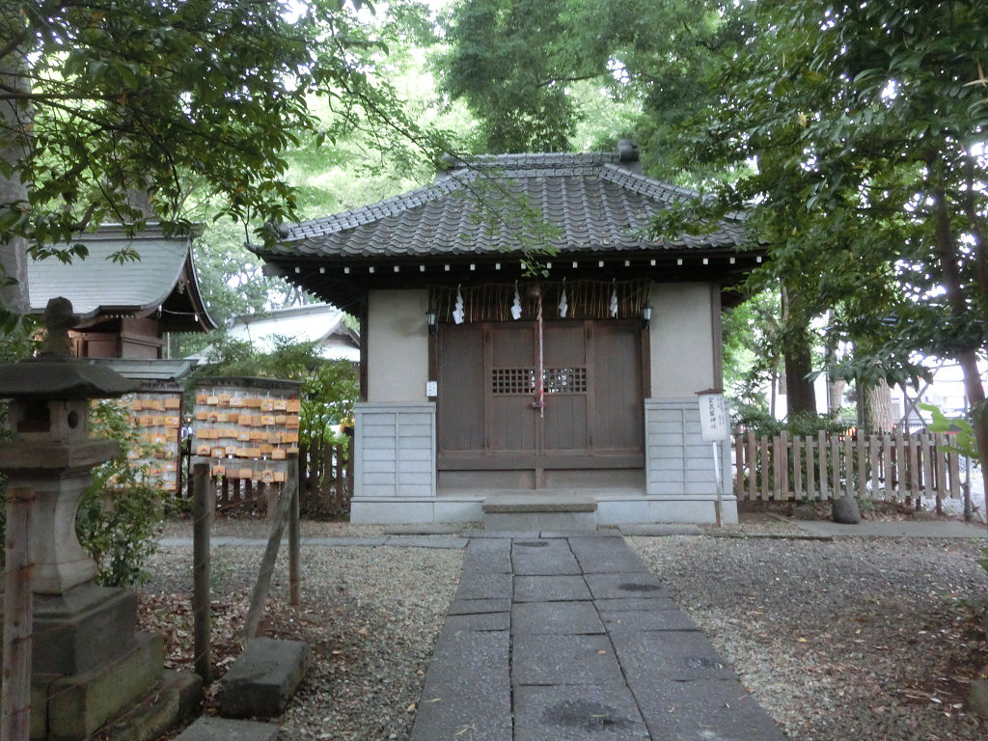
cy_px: 370
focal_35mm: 28
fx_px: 799
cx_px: 494
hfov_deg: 63.4
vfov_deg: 49.7
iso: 800
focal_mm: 5
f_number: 3
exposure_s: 1/60
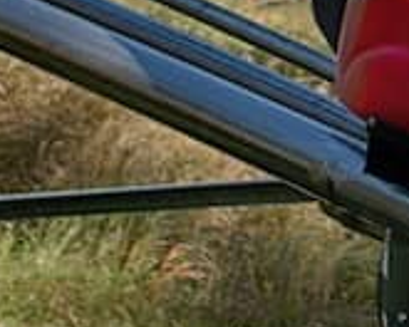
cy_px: -422
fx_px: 2893
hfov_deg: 7.8
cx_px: 739
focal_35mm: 239
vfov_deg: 6.2
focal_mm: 28
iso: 50
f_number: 2.8
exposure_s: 1/2000
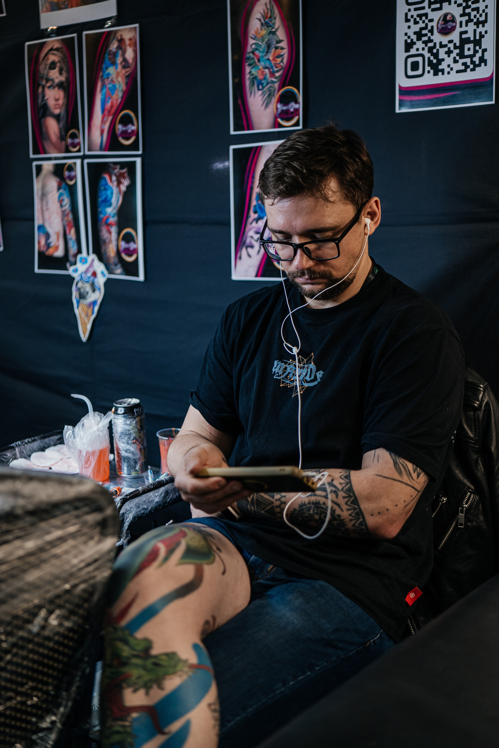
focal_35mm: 45
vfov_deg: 43.6
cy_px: 374
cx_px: 250
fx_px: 936
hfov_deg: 29.9
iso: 400
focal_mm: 45
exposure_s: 1/125
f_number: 1.8
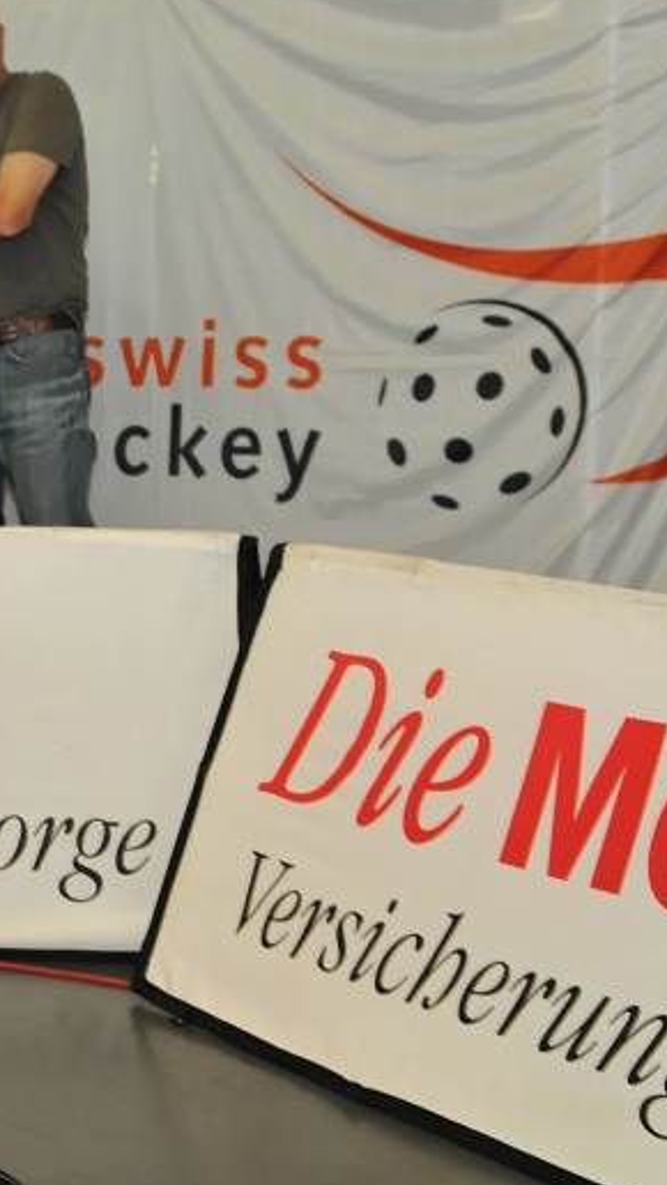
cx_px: -270
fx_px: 2073
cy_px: 658
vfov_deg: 31.9
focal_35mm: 66
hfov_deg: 16.9
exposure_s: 1/125
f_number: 2.8
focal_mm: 24
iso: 800
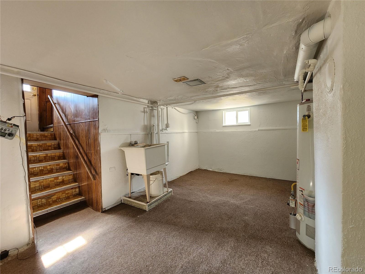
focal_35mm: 13
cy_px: 137
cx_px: 182
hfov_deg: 106.2
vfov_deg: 89.9
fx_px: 137
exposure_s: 1/60
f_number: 2.2
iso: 320
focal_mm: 2.2
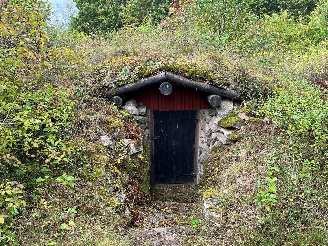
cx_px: 164
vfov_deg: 51.3
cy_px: 119
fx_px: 256
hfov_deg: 65.3
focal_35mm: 27
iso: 50
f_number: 1.6
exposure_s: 1/307
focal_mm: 5.1
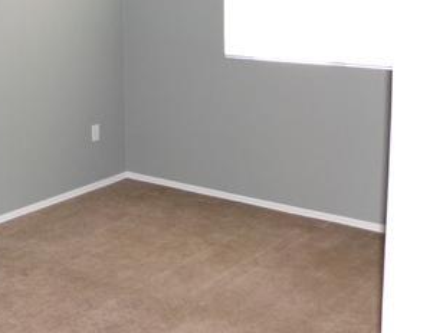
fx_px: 691
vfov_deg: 26.8
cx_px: 118
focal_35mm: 54
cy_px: 102
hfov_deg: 34.9
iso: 200
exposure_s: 1/34
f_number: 3.2
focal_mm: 4.7
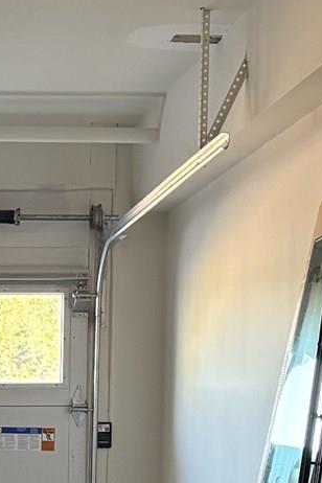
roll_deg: +0.8
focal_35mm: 135
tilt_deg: -3.1
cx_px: -141
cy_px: 608
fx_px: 1811
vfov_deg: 14.6
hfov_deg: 9.9
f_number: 1.6
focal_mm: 5.96
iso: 125
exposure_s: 1/60
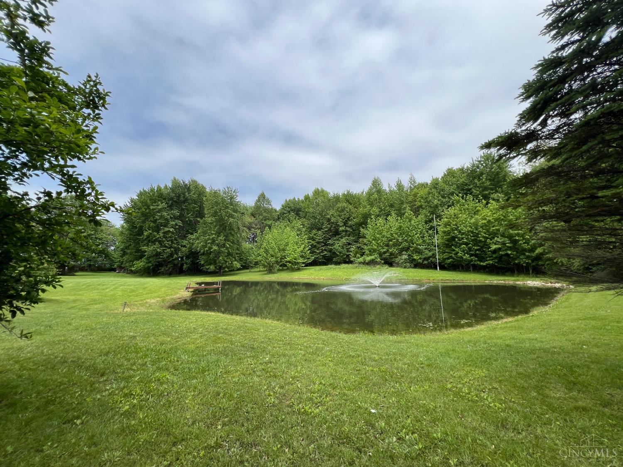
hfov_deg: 106.2
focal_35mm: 13
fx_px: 234
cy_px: 234
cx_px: 312
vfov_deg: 89.9
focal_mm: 1.57
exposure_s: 1/1647
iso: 32
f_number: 1.8
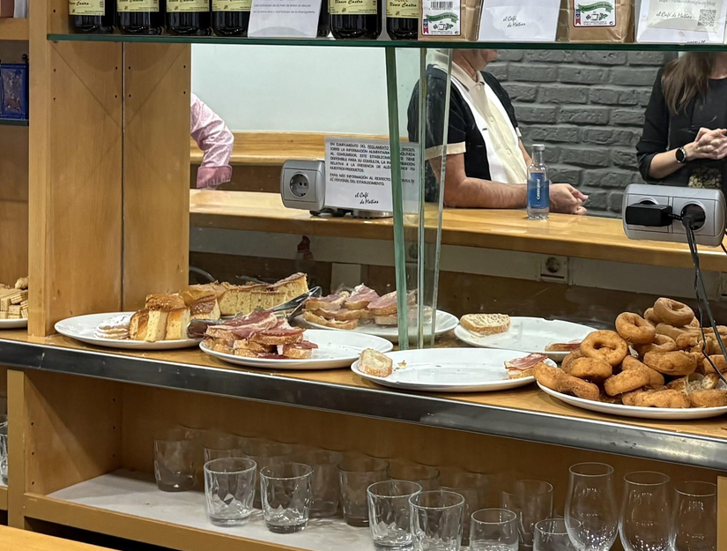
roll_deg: +0.0
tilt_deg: -1.3
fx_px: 1328
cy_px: -19
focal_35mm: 63
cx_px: 440
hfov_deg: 30.5
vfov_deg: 22.4
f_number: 1.6
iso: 160
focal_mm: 5.96
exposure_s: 1/50
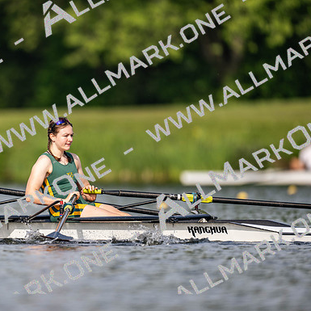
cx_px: 87
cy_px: 156
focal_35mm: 769
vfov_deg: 2.3
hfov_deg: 2.3
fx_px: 7817
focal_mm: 600
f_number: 4
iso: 320
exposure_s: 1/2500
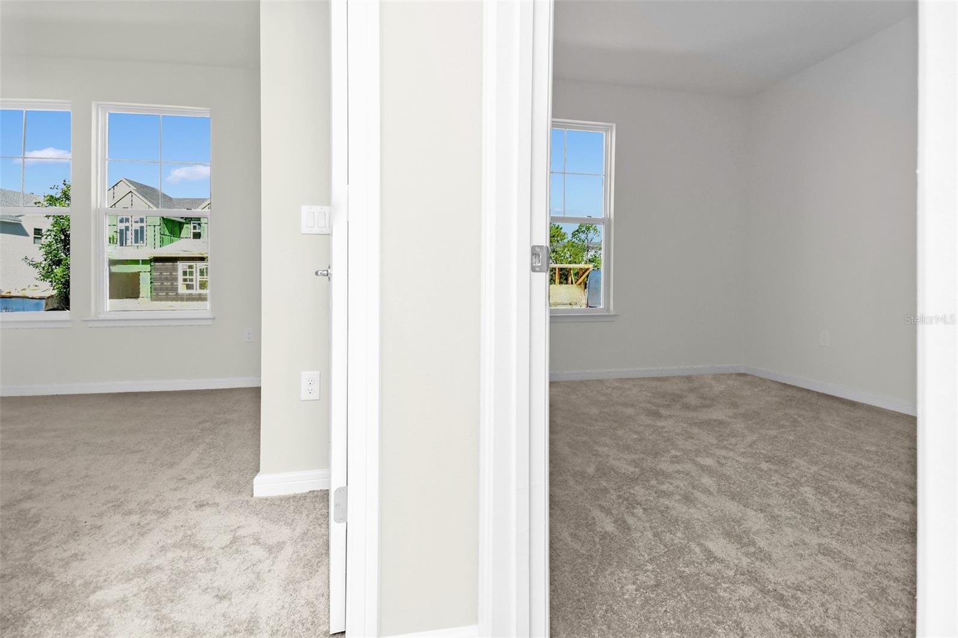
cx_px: 479
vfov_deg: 77.3
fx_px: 399
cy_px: 319
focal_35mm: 15
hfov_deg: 100.4
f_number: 10
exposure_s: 1/60
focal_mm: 10
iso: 500
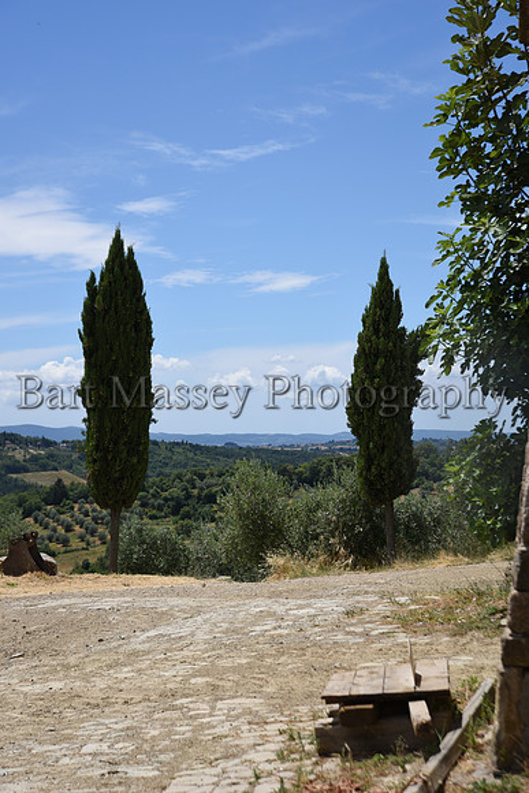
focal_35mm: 75
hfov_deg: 18.2
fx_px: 1652
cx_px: 264
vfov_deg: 27.0
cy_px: 396
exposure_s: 1/320
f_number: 9
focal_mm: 75
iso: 72
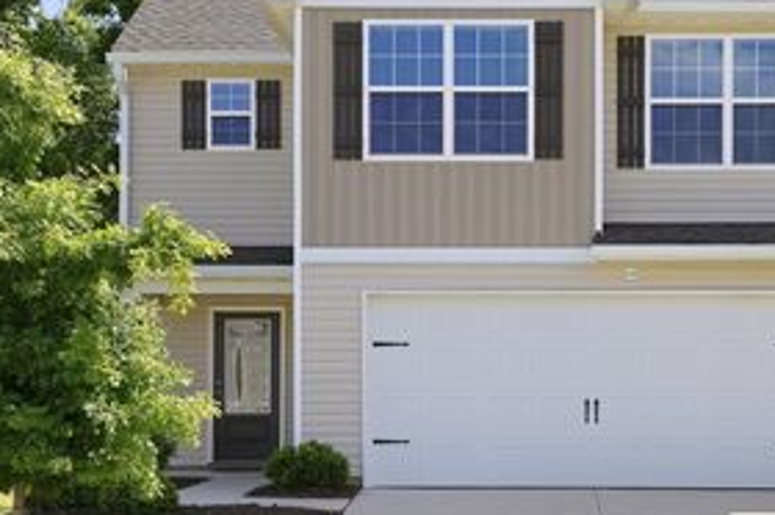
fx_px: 1613
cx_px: 504
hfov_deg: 26.9
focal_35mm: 75
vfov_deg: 18.1
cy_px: 169
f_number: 9
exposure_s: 1/125
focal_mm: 42
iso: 100
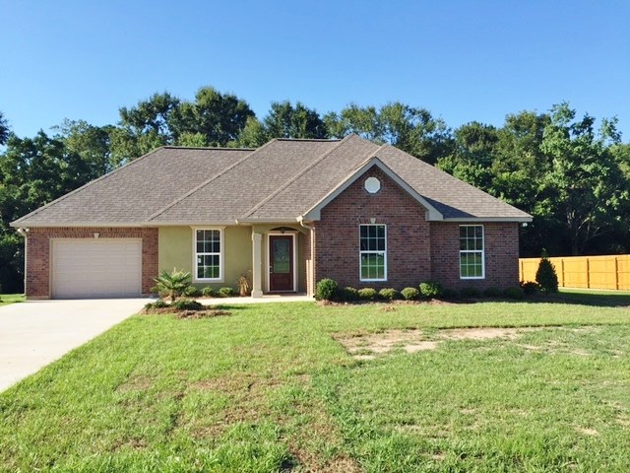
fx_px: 528
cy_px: 236
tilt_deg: +2.0
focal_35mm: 29
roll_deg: -1.0
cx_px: 315
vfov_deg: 48.2
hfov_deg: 61.7
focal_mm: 4.15
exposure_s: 1/1199
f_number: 2.2
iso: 32
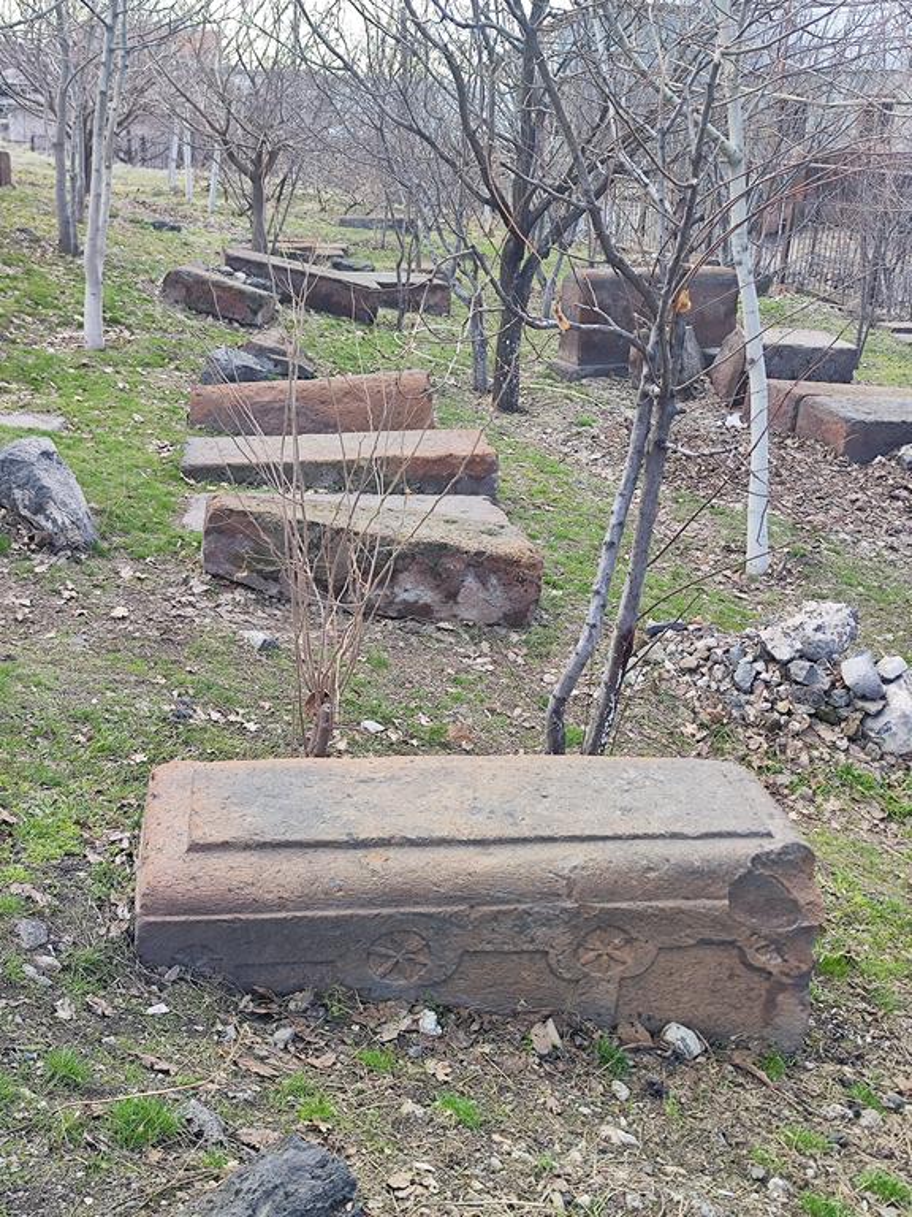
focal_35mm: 23
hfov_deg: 58.9
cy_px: 608
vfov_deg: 73.9
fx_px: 808
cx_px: 456
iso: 50
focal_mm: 7.01
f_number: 1.69
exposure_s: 1/177
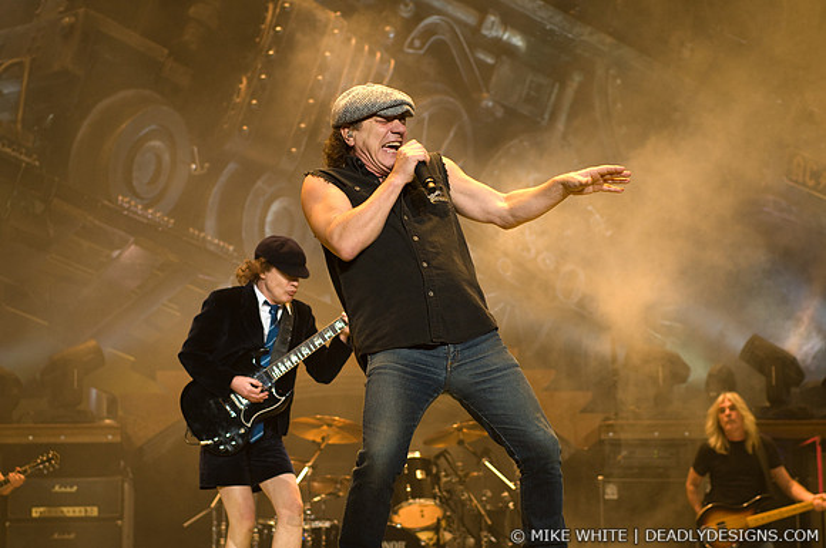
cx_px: 413
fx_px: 2406
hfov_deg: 19.5
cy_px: 274
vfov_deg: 13.0
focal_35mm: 105
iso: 800
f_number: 4
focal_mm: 70
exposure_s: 1/400
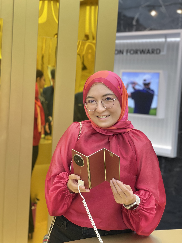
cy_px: 122
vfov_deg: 36.8
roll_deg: -3.3
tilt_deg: -4.5
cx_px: 91
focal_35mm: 52
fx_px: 365
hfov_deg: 28.0
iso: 125
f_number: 2
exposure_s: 1/100
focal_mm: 6
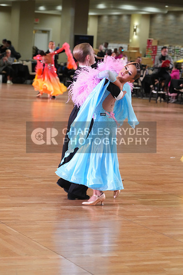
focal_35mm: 117
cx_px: 92
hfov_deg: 11.7
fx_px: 892
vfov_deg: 17.5
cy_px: 138
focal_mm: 117
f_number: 5.6
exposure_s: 1/250
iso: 4000
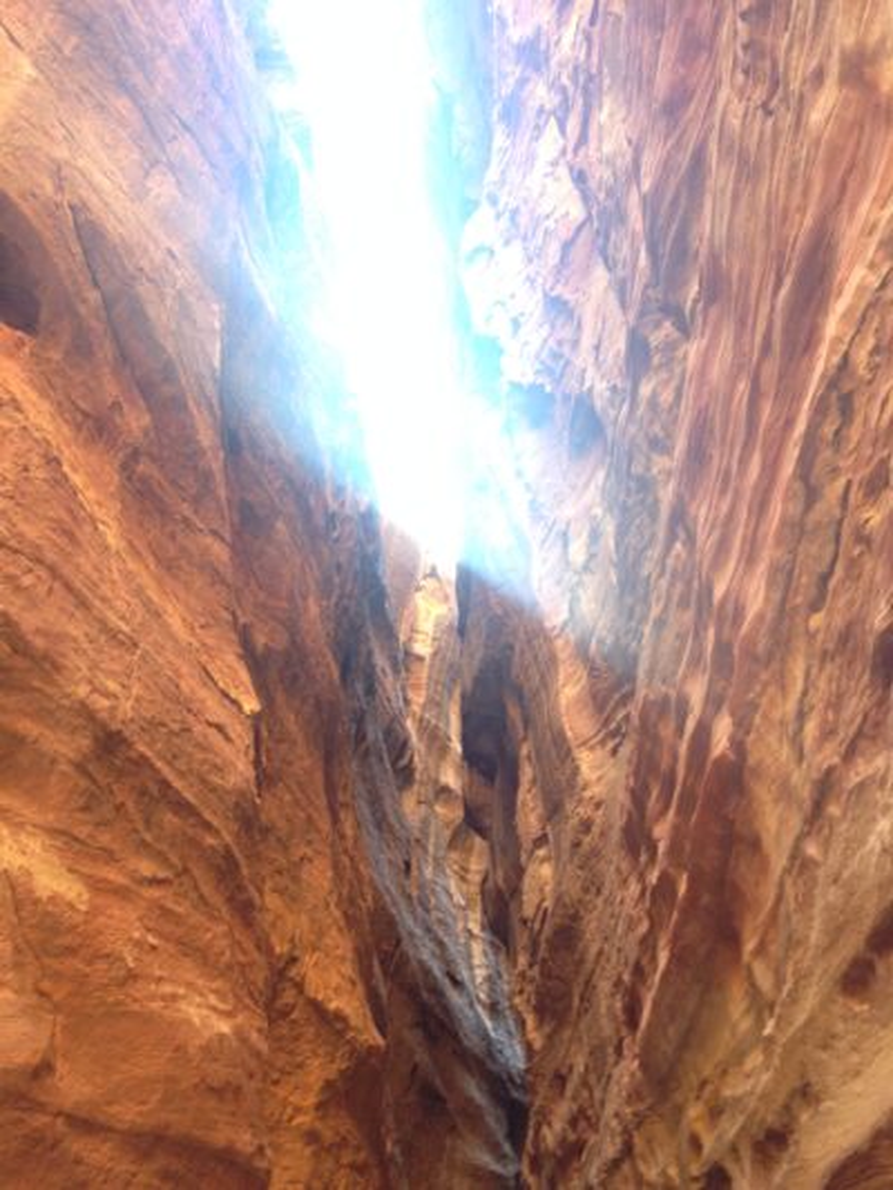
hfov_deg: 43.0
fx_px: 1135
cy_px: 595
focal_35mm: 33
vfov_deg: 55.3
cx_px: 446
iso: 100
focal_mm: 4.12
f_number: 2.4
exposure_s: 1/20
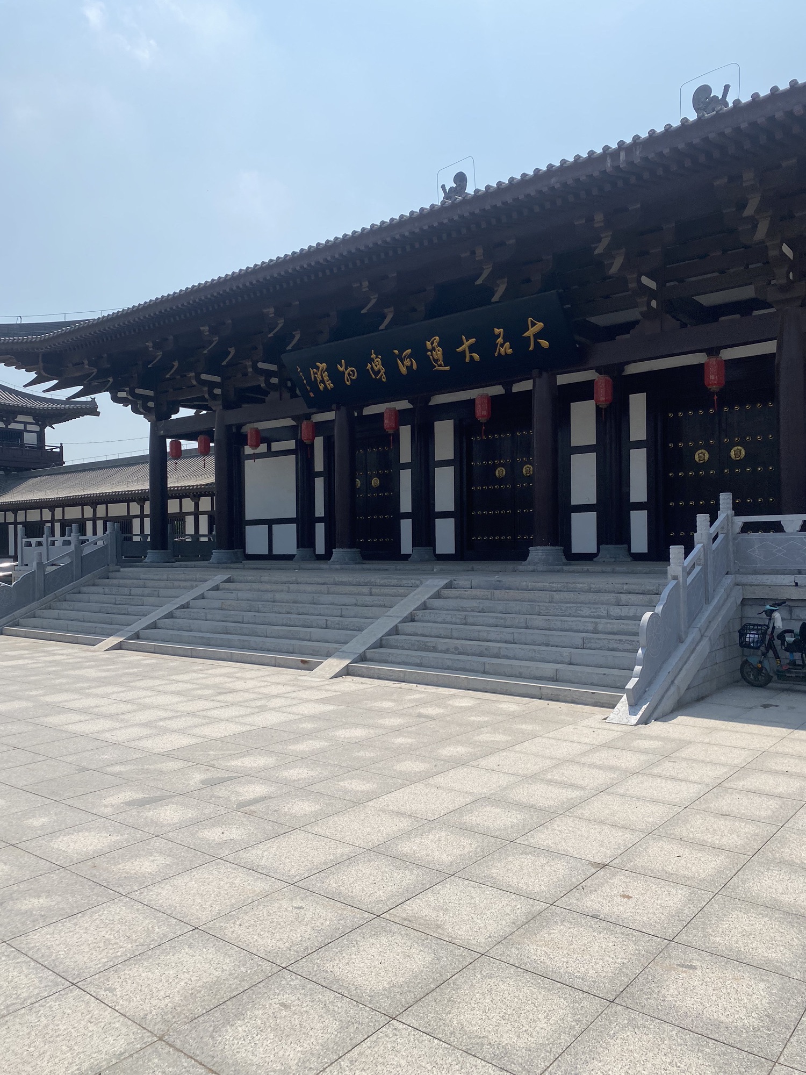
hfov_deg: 53.1
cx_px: 403
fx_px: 807
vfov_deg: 67.3
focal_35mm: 26
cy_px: 538
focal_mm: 4.25
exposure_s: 1/5747
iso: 32
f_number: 1.8
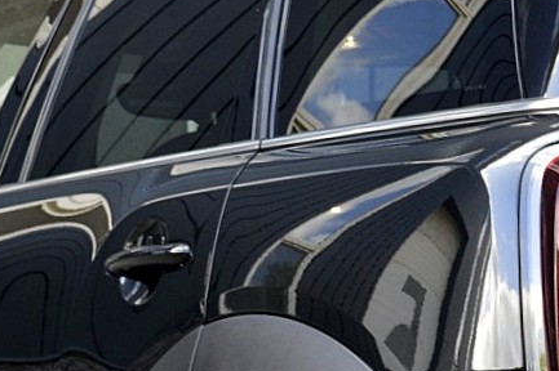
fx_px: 3055
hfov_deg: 10.4
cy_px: 340
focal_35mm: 197
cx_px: 473
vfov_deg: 6.9
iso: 400
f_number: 8
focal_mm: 35
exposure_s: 1/60
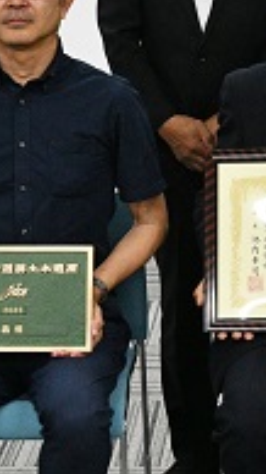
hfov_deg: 8.2
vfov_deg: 14.7
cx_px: 322
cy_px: 122
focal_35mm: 146
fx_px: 1832
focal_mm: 24
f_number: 8
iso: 1600
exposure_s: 1/125
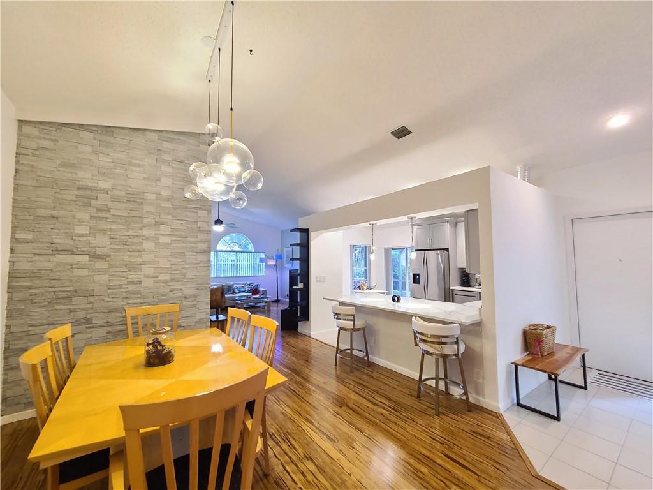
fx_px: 245
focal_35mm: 13
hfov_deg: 106.2
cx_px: 326
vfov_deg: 89.9
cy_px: 245
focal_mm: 2.2
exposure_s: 1/29.1
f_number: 2.2
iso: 320
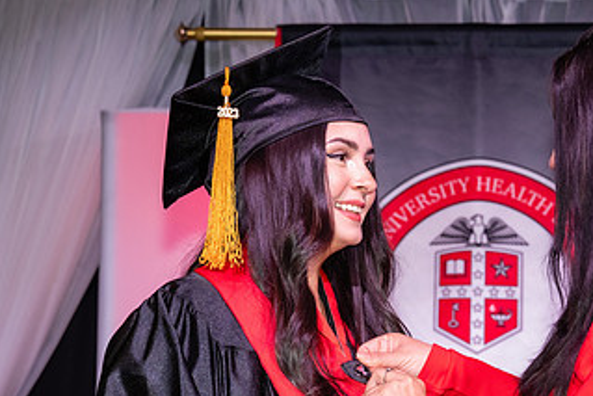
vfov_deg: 9.0
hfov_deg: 13.5
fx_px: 2505
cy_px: 277
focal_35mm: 152
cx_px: 451
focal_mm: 70
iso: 1250
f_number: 5.6
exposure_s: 1/160
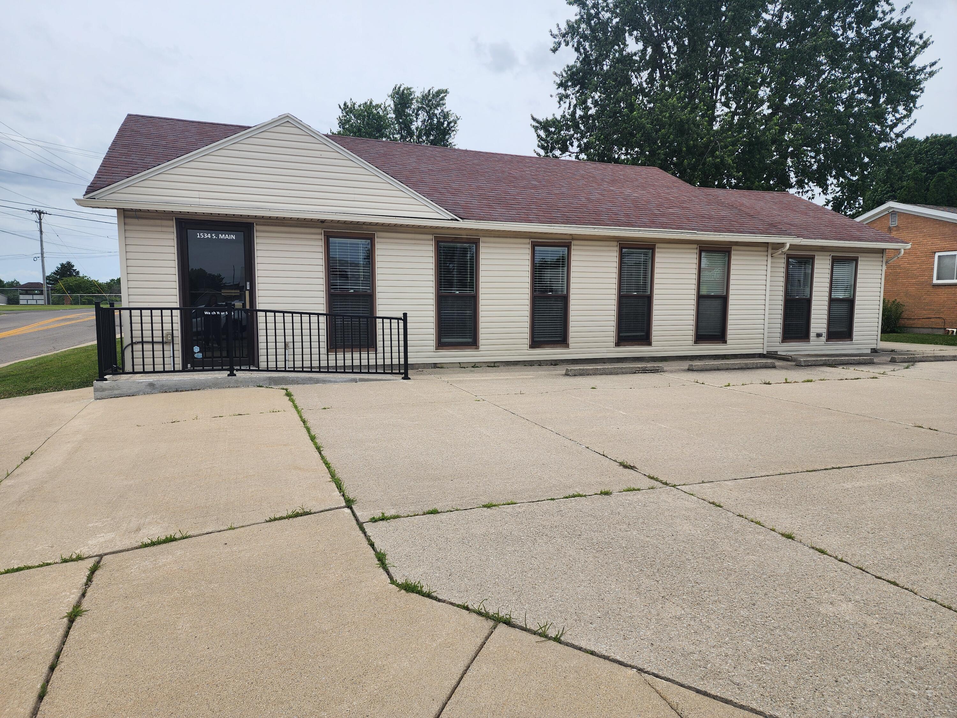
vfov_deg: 58.9
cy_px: 359
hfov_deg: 73.9
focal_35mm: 23
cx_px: 478
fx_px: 636
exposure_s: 1/1645
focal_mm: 6.4
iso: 12
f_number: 1.8
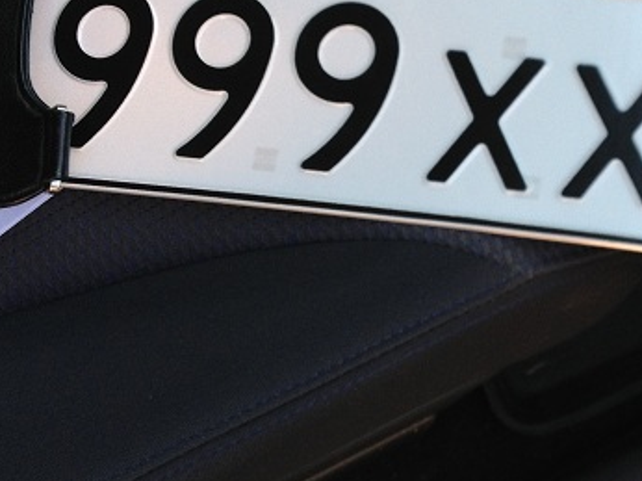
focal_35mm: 81
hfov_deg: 23.9
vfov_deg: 18.0
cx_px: 492
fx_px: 1501
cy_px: 71
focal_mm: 4.28
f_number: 2.4
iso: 50
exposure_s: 1/120
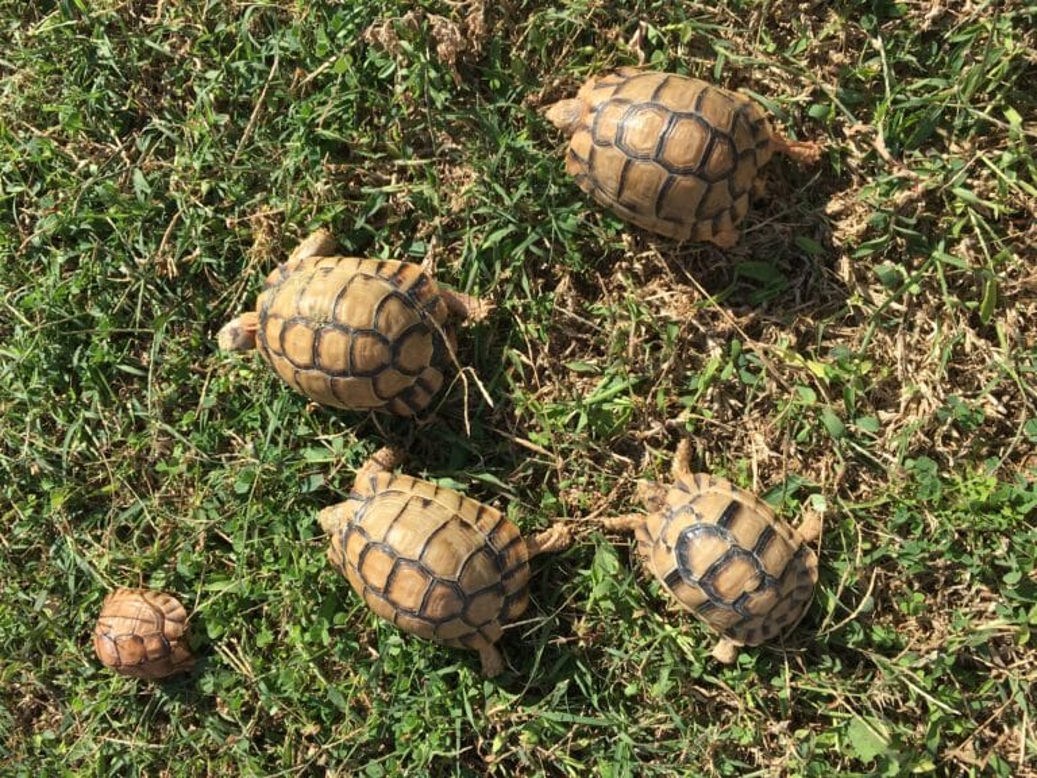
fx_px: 869
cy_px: 389
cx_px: 518
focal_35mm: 29
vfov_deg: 48.2
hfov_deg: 61.7
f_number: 2.2
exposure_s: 1/1241
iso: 25
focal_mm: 4.15
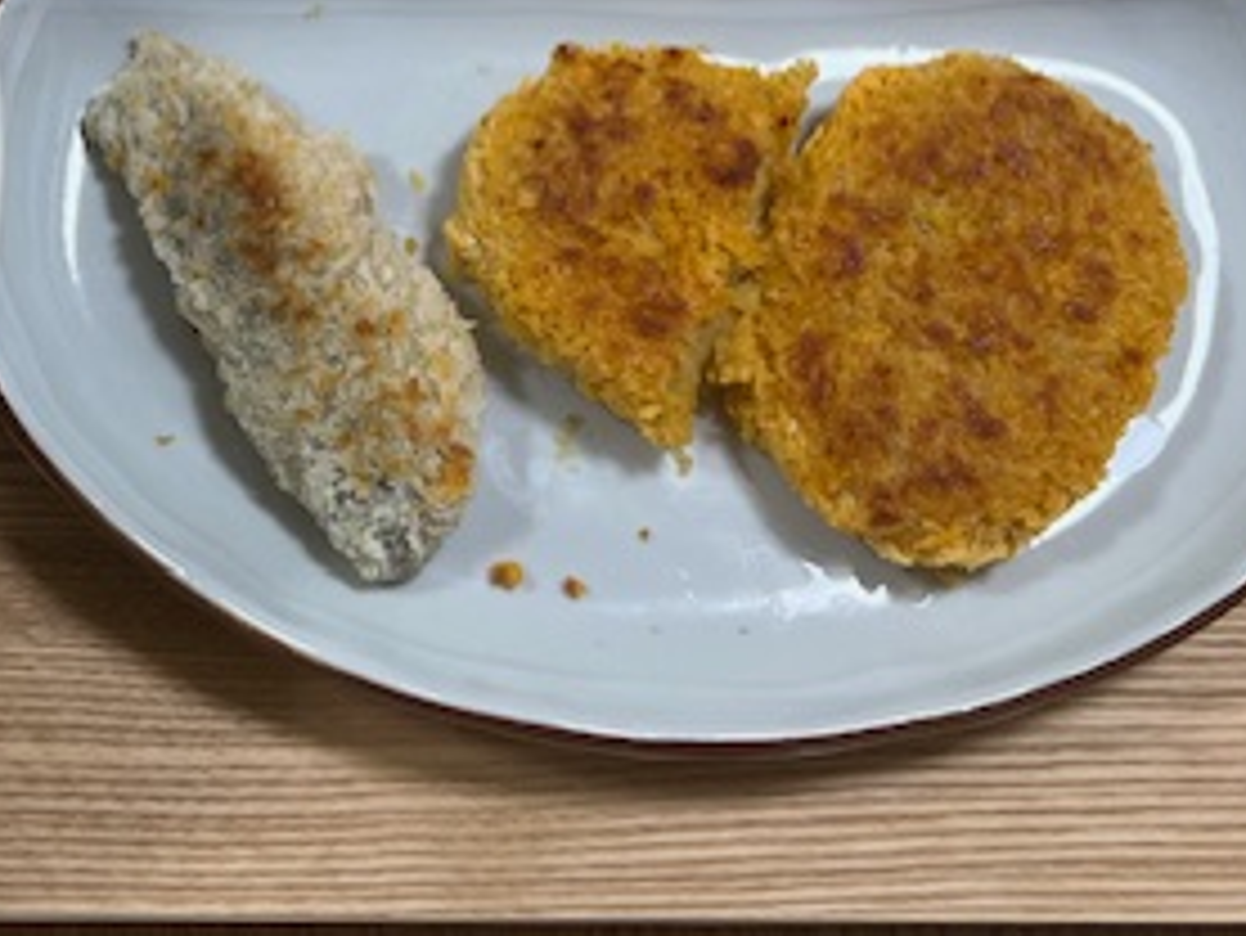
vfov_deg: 23.5
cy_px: 22
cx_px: 153
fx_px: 2161
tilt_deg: -66.4
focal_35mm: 60
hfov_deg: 30.9
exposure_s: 1/100
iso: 64
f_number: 1.5
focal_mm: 5.7
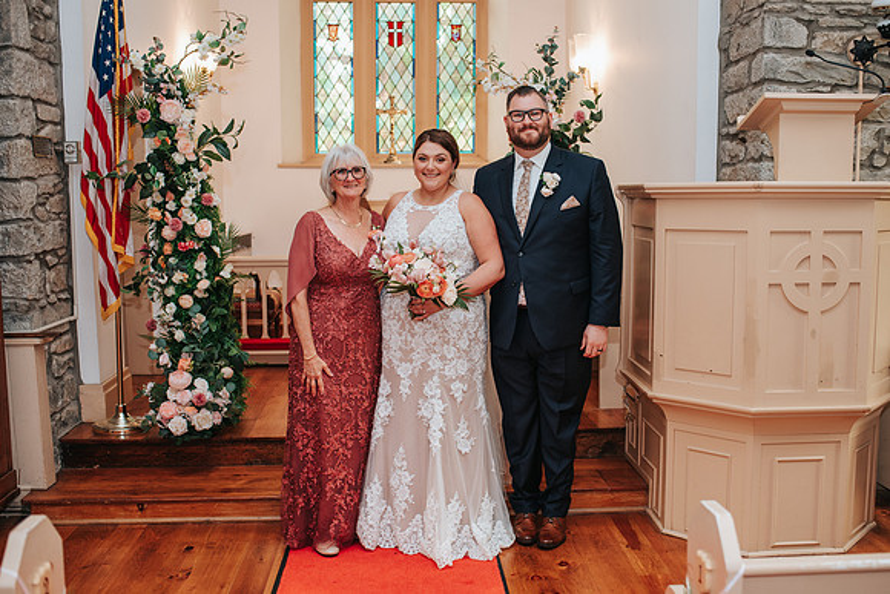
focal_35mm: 39
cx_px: 466
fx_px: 953
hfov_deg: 50.0
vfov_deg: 34.6
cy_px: 312
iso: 1000
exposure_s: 1/200
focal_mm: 35
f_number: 3.2
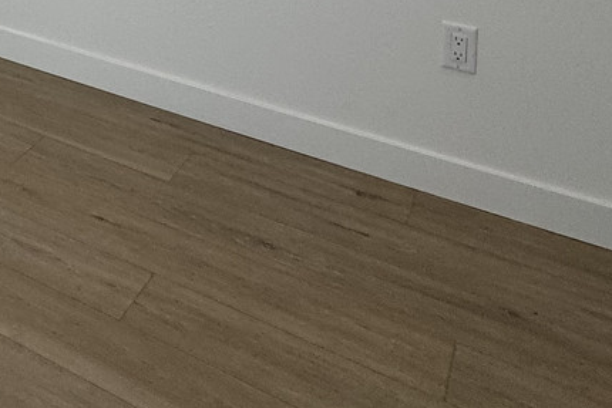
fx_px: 884
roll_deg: -0.3
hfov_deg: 32.4
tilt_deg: -2.4
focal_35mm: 52
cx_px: -101
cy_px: -281
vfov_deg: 20.3
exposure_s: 1/120
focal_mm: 2.22
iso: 80
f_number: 2.2
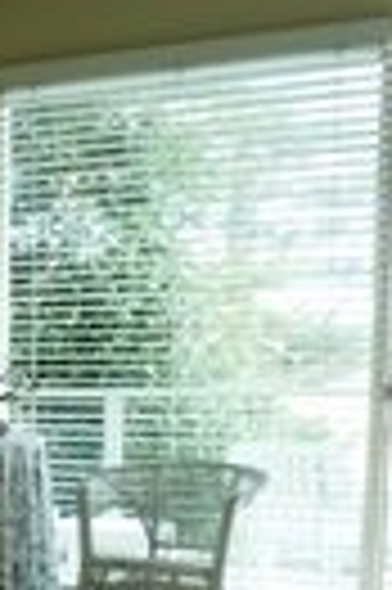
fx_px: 1195
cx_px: -248
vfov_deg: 26.5
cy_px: 563
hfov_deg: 16.4
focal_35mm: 73
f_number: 3.3
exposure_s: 1/40
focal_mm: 4.1
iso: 80
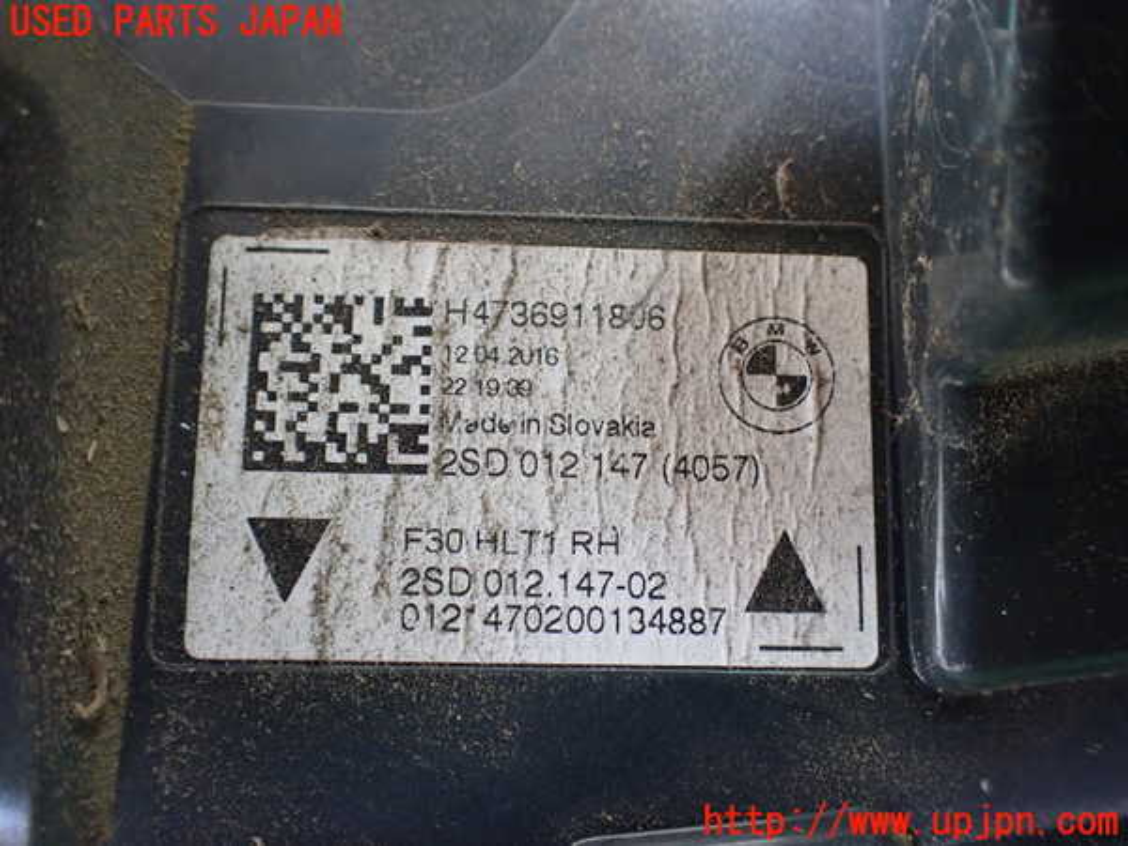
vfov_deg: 46.8
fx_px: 978
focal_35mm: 30
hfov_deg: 60.0
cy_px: 423
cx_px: 564
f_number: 2.3
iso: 800
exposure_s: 1/100
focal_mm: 5.4
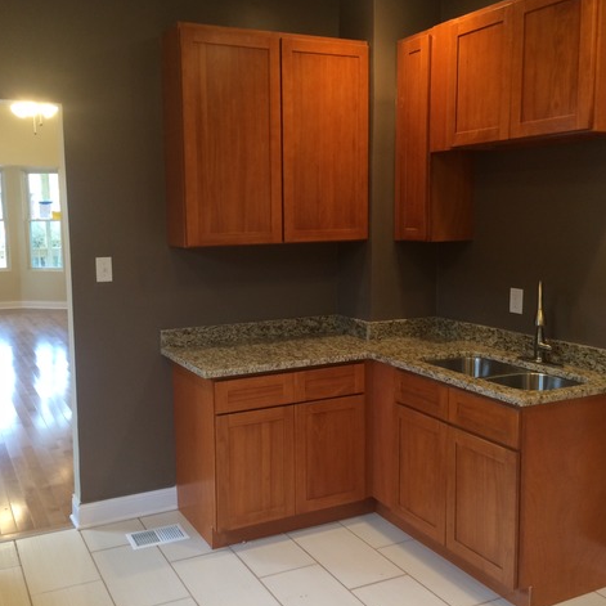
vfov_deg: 46.0
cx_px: 279
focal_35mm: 36
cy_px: 305
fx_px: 713
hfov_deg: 46.0
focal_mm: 4.12
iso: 80
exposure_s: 1/30
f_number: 2.2
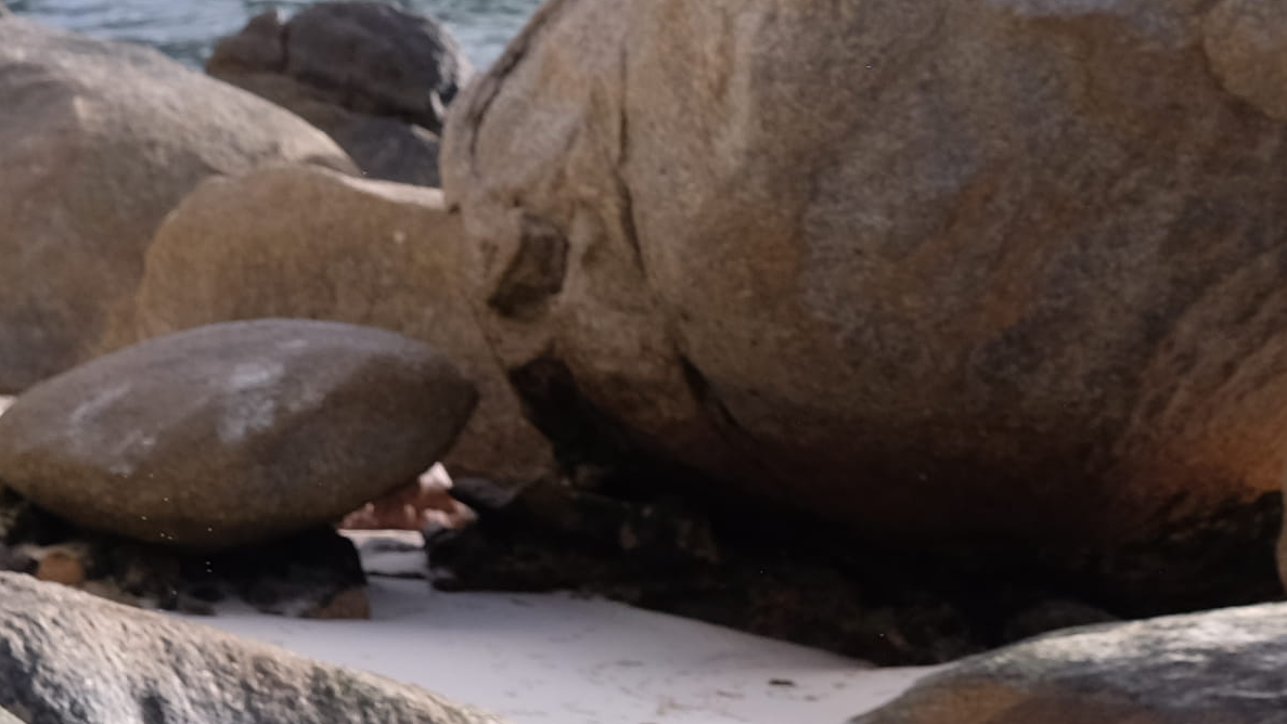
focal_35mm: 363
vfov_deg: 3.3
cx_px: 1627
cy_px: -771
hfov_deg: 5.9
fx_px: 12389
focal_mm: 56
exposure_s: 1/320
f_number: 5.6
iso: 200
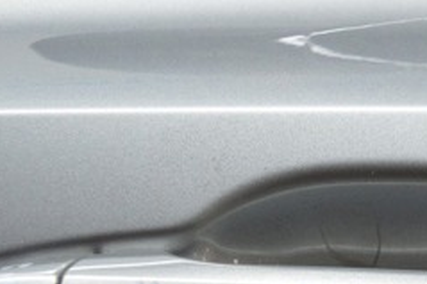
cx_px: 422
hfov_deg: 21.4
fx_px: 1094
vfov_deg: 14.2
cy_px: 365
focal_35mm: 92
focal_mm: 23
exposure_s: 1/80
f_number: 4.5
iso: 400
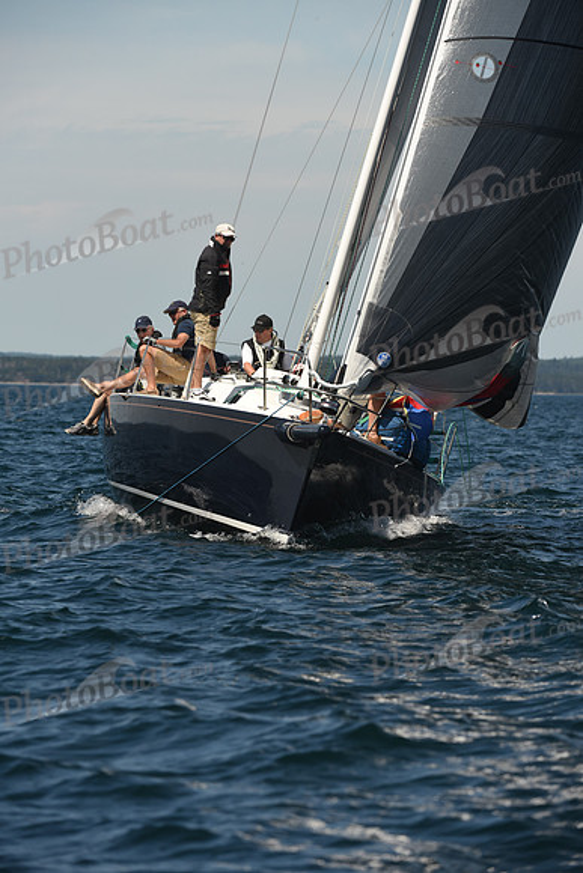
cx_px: 292
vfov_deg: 7.9
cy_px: 436
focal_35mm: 260
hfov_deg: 5.3
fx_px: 6312
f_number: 6.3
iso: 250
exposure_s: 1/1000
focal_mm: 260
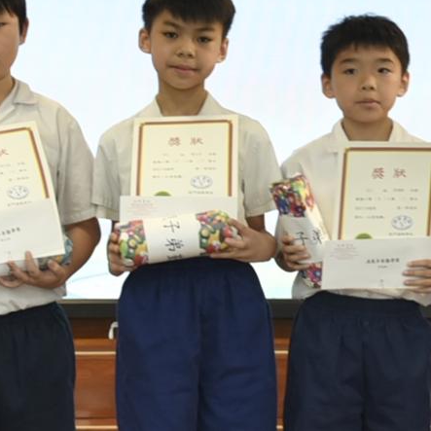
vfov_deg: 13.5
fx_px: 1817
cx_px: 182
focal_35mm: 129
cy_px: 195
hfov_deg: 13.5
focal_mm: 35
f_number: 4.8
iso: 400
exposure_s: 1/90
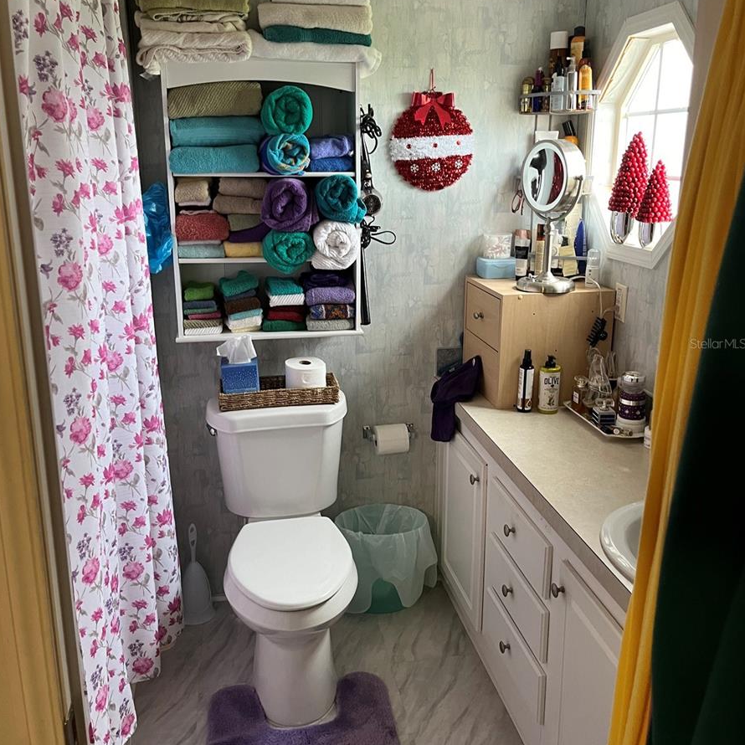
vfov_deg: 52.5
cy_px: 343
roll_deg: -0.1
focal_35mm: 31
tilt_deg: -13.7
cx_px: 372
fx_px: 755
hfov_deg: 52.5
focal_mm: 5.1
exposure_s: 1/60
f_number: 1.6
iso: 250
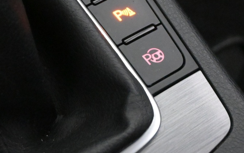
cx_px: 100
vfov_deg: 9.3
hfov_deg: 14.9
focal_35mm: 140
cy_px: -22
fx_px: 931
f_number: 5.6
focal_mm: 38
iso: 9000
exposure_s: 1/60
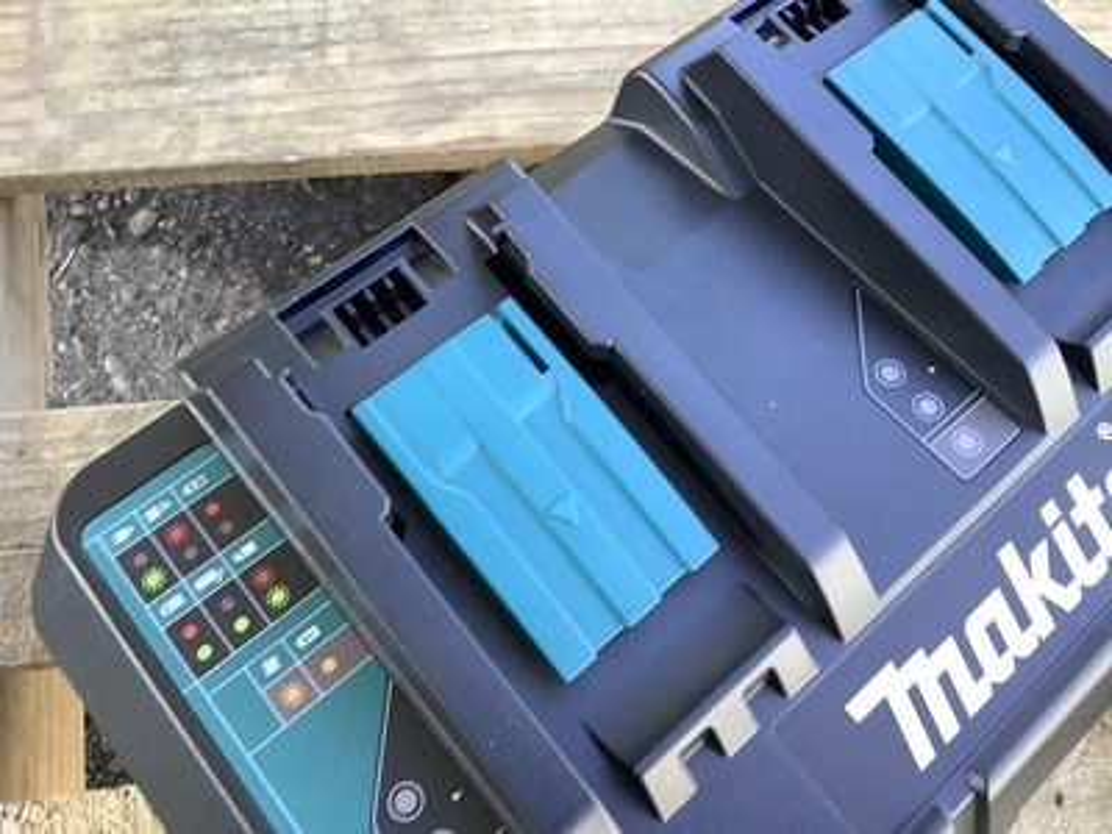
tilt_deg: -73.0
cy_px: 417
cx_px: 556
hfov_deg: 58.4
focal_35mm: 31
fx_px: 996
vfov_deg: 45.4
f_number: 2.4
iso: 80
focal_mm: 3.3
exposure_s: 1/120
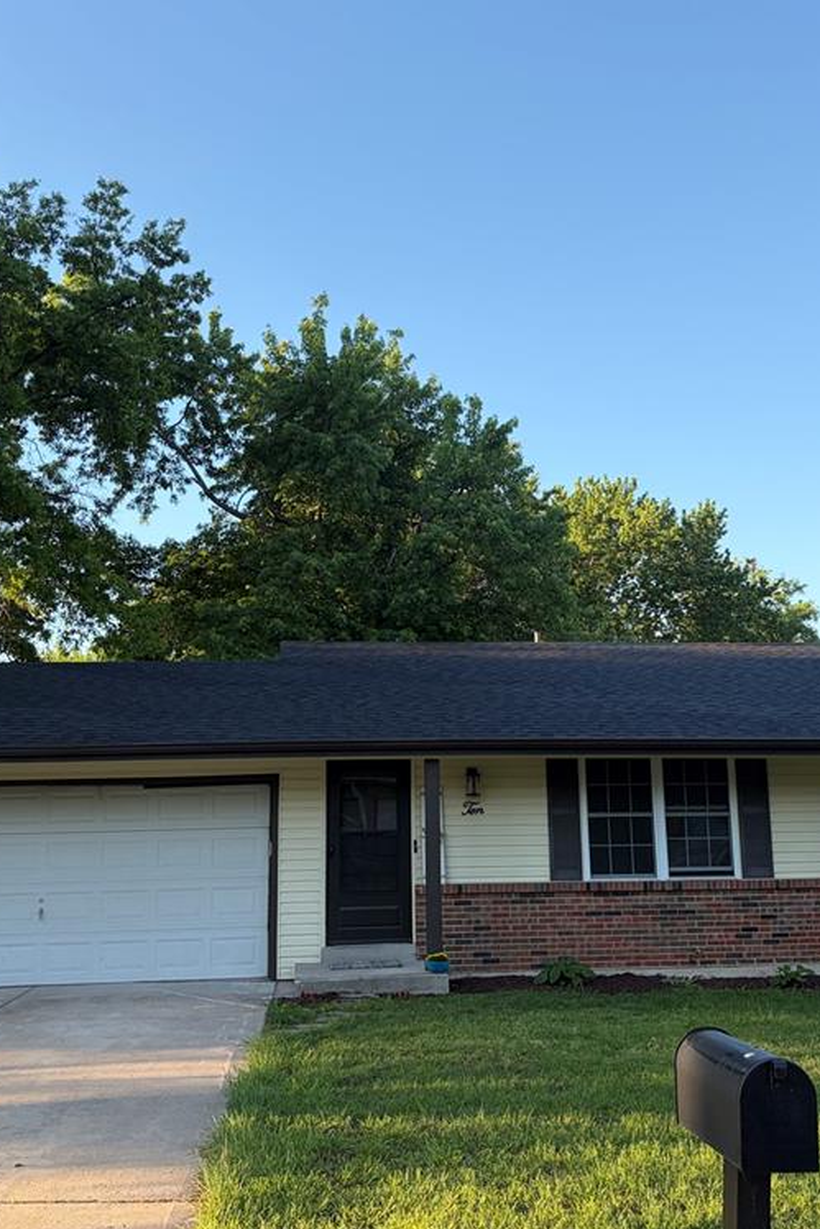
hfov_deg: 35.9
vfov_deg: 51.9
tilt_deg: +10.9
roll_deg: +0.9
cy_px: 603
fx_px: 1263
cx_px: 449
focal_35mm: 37
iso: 50
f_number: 1.6
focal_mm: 5.96
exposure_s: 1/731
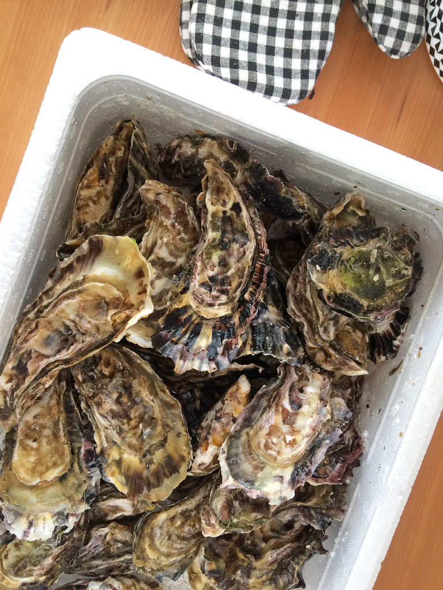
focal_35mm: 29
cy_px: 295
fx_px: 495
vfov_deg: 61.7
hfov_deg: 48.2
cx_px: 222
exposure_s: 1/30
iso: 64
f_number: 2.2
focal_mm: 4.15
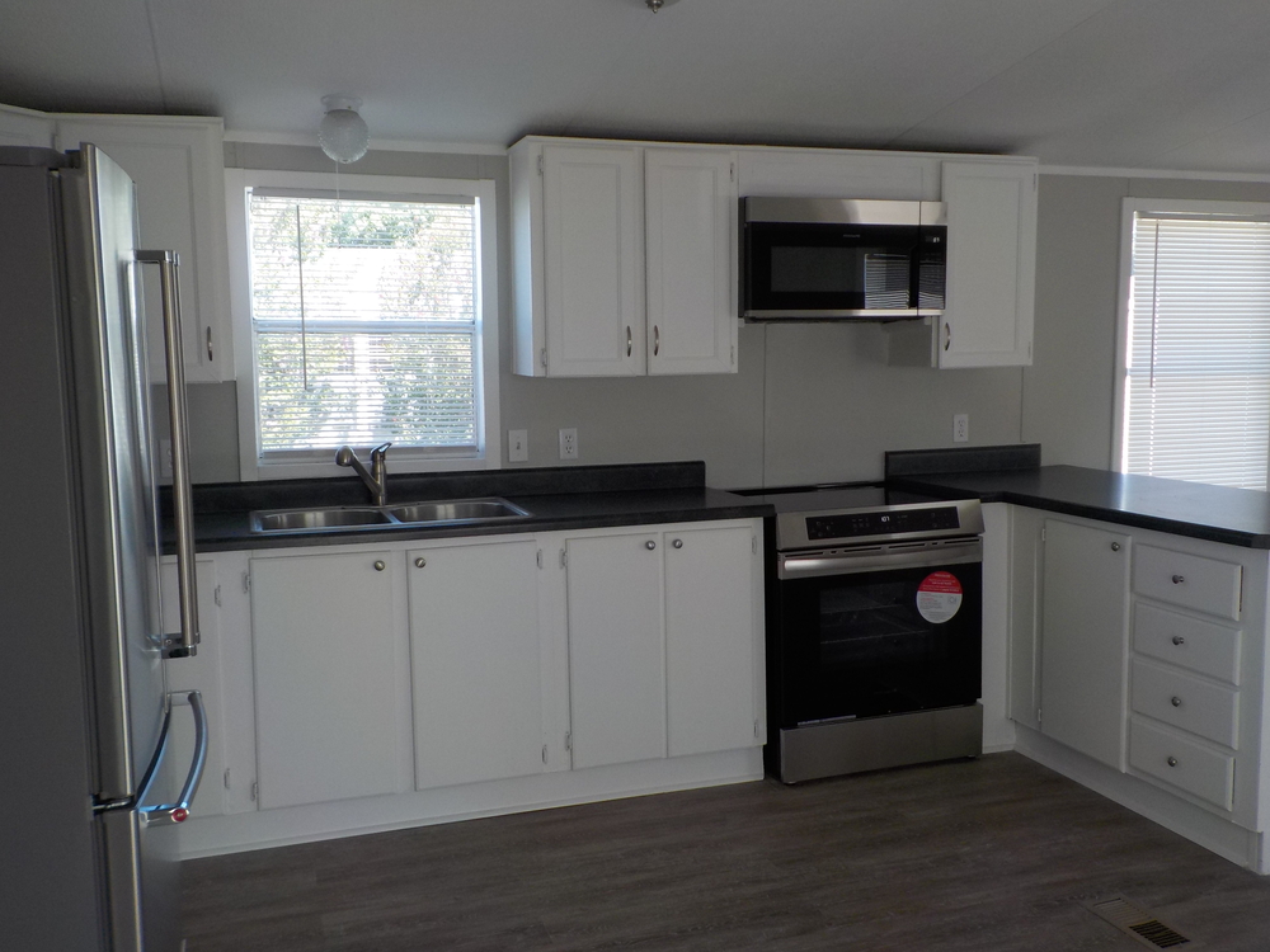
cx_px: 635
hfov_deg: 60.0
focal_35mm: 30
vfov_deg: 46.8
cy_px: 476
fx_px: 1101
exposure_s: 1/100
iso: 125
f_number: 3.3
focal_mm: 4.1
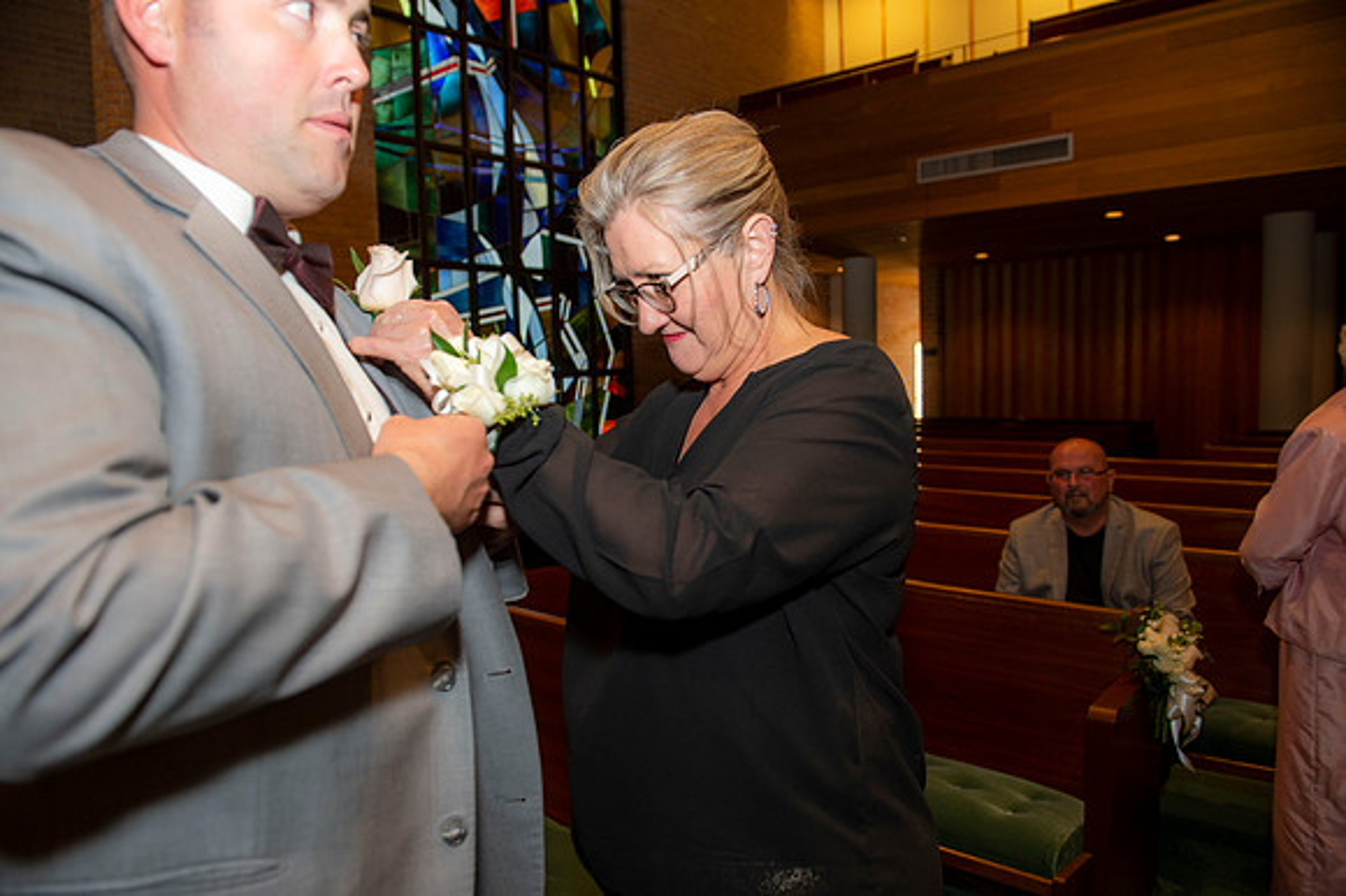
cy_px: 448
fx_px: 897
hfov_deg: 73.8
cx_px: 673
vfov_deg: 53.1
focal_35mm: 24
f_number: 4
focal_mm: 24
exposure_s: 1/125
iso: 640
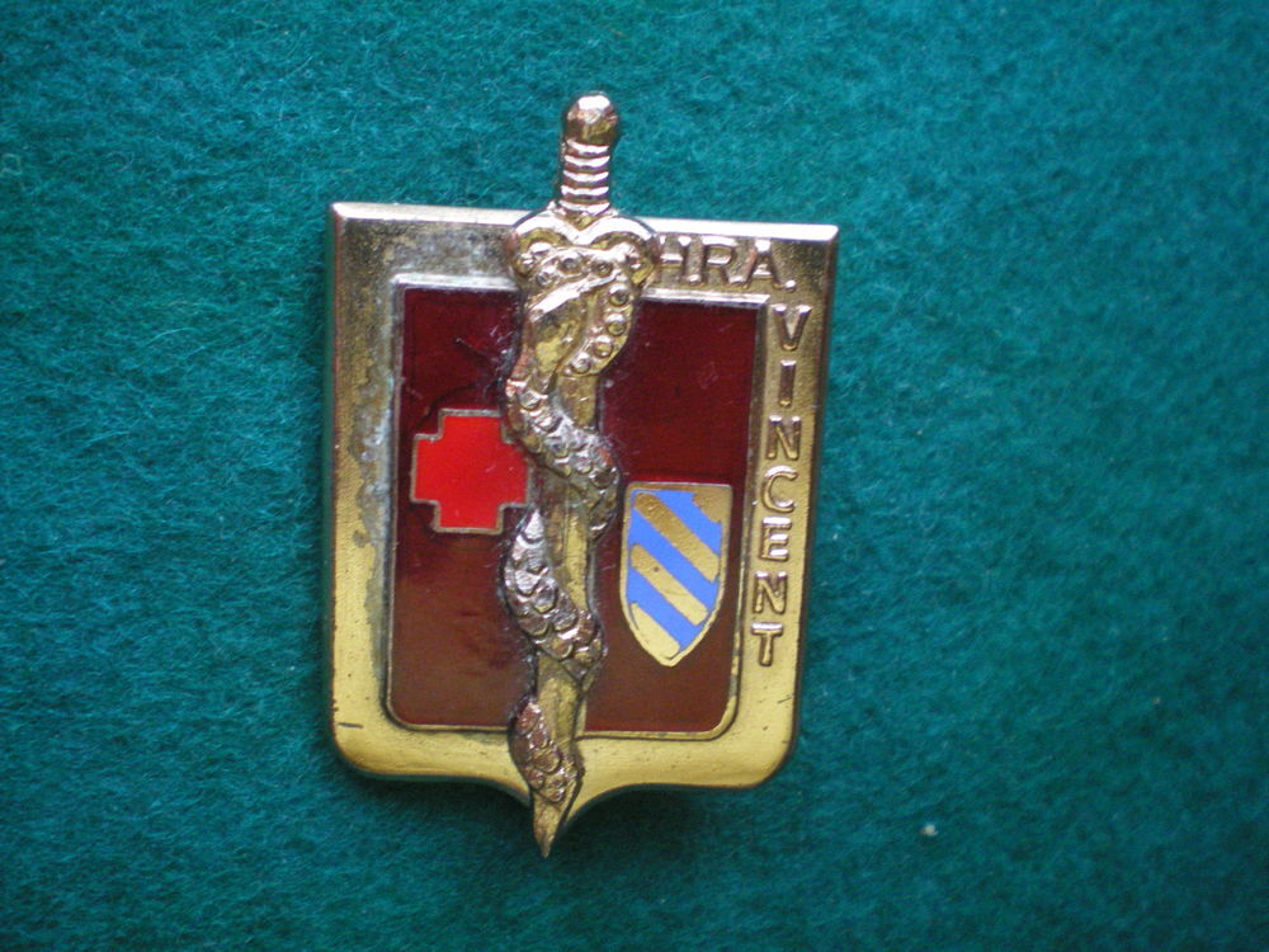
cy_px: 476
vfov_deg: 37.7
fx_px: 1393
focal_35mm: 38
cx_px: 634
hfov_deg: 49.0
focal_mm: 6.3
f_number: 3.1
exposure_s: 1/20
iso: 400
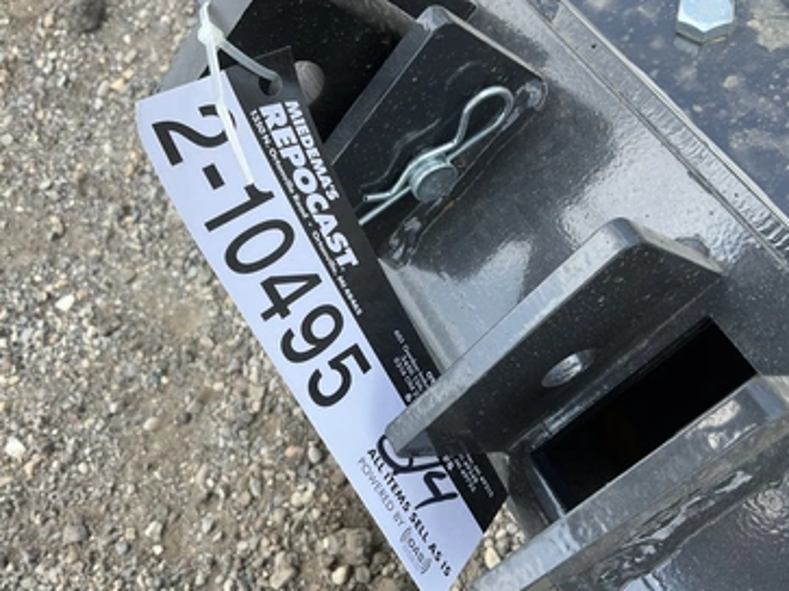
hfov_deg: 56.8
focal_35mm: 32
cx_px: 370
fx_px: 729
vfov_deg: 44.1
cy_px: 324
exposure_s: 1/500
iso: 25
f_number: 1.8
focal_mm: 3
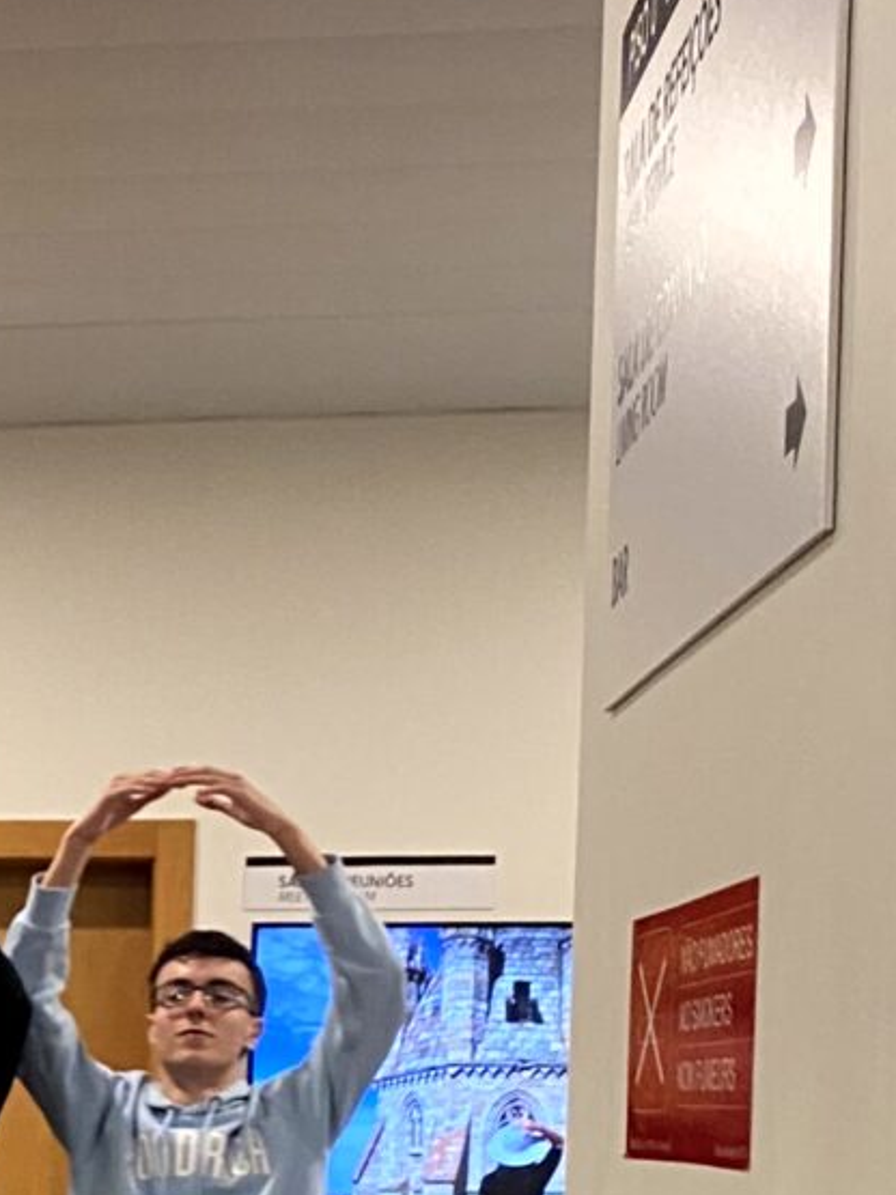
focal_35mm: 96
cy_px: 1277
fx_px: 3314
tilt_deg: -1.7
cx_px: -509
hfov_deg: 14.2
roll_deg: -1.2
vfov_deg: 19.7
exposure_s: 1/50
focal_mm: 4.25
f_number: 1.8
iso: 320
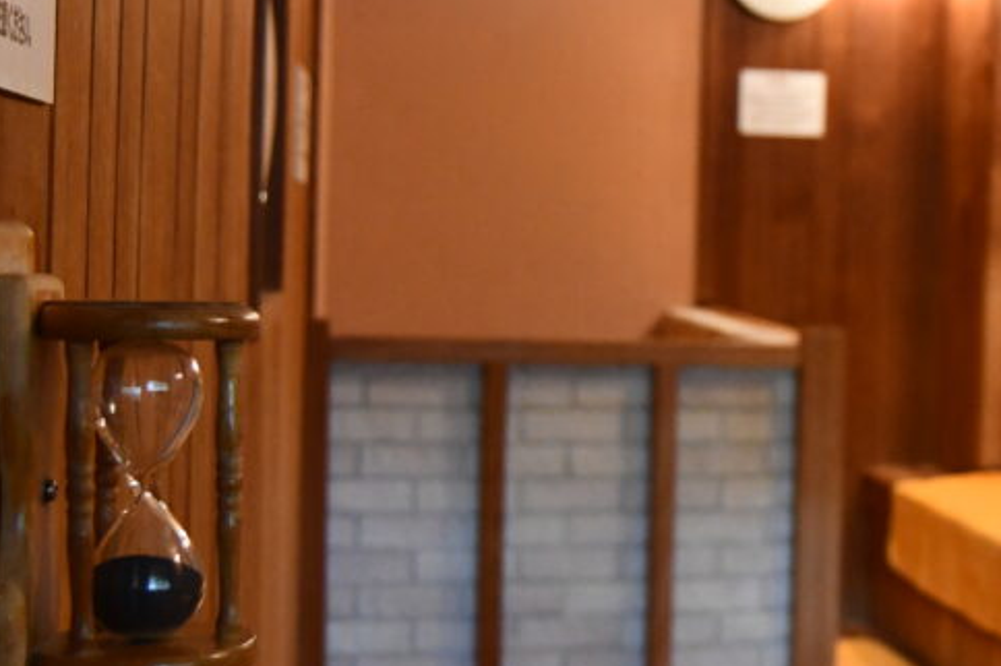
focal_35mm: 67
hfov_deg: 28.5
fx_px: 1862
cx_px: 968
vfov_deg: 20.2
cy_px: 248
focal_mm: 18
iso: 3200
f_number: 3.5
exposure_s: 1/60
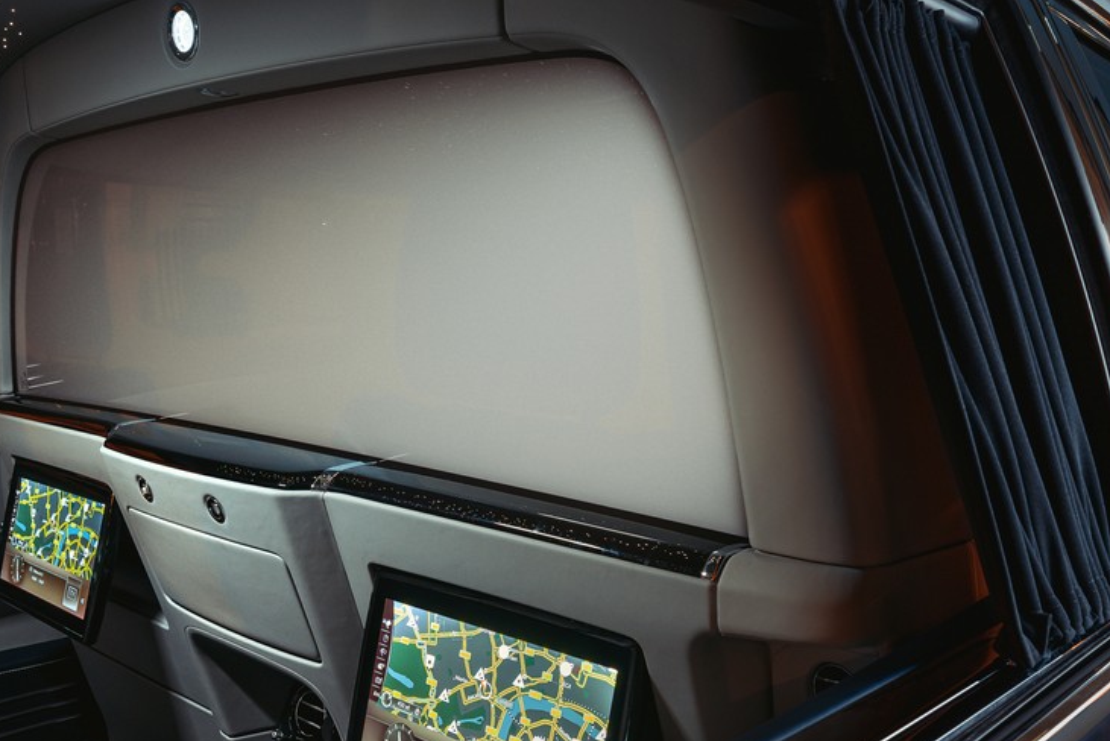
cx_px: 454
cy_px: 467
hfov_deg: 54.1
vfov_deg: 37.6
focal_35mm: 35
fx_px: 1080
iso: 100
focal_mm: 16
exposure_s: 10
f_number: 9
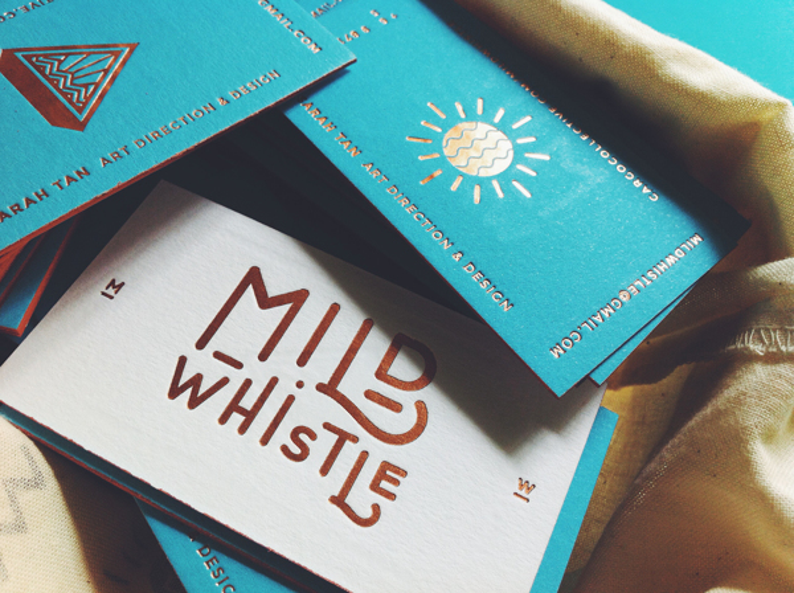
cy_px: 296
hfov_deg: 52.7
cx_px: 397
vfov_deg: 40.6
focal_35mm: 35
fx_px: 802
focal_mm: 3.85
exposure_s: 1/60
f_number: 2.8
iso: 80
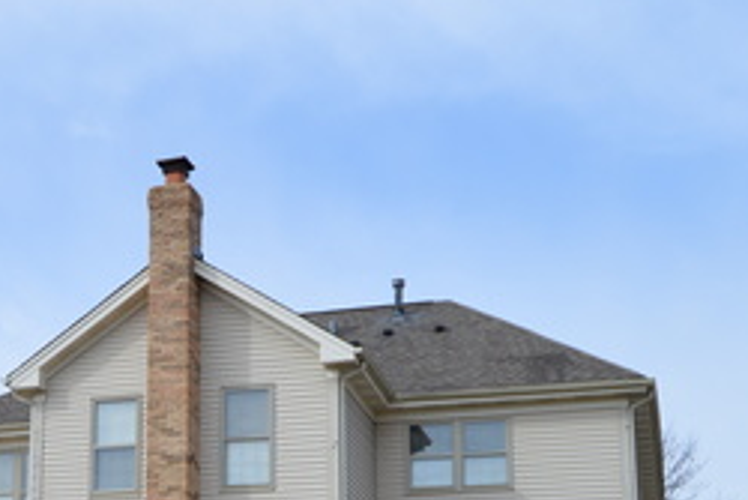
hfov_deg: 28.1
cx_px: 75
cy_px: 524
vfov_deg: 19.1
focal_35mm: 69
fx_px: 1434
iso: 100
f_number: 8
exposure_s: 1/250
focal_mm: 18
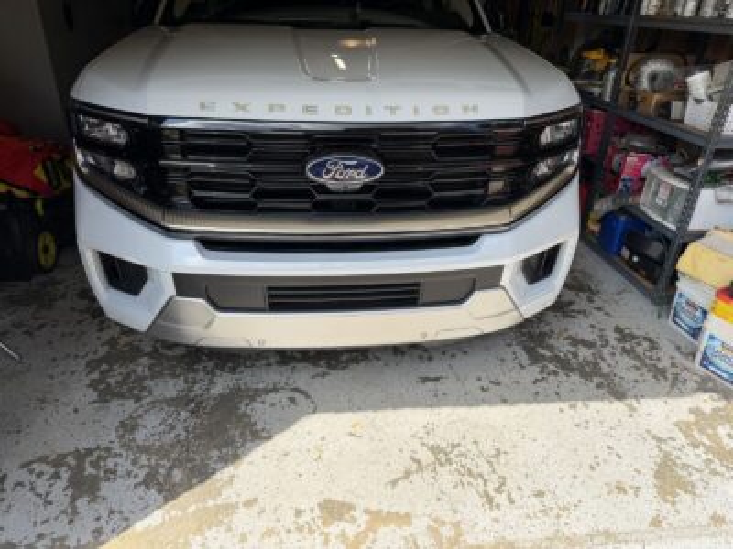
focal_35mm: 24
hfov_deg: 71.6
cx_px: 366
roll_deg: -1.1
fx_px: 508
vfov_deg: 56.8
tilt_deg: -28.2
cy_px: 274
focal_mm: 6.76
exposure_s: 1/2000
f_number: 1.78
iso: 80
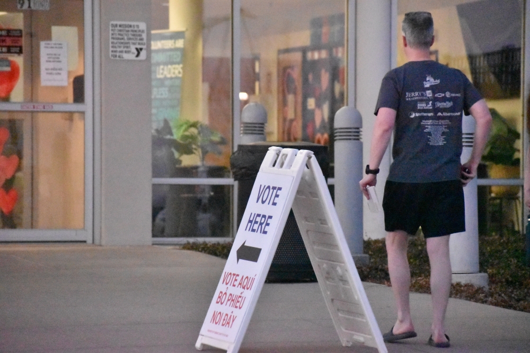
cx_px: 265
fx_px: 3753
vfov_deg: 5.4
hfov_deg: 8.1
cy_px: 176
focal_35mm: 255
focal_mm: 170
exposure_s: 1/800
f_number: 5.6
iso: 16000
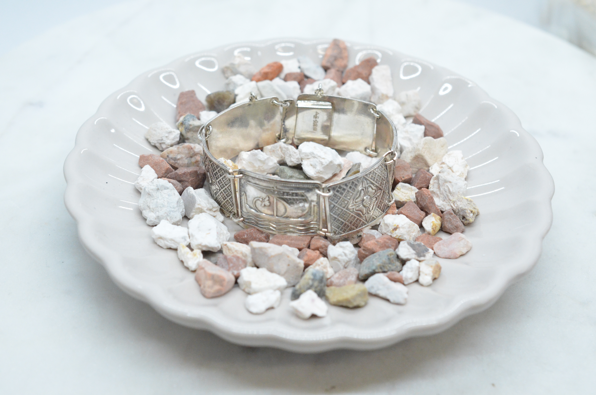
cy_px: 198
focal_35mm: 60
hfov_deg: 33.5
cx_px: 298
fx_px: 991
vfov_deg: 22.5
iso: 4000
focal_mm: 40
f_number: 6.3
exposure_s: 1/1000
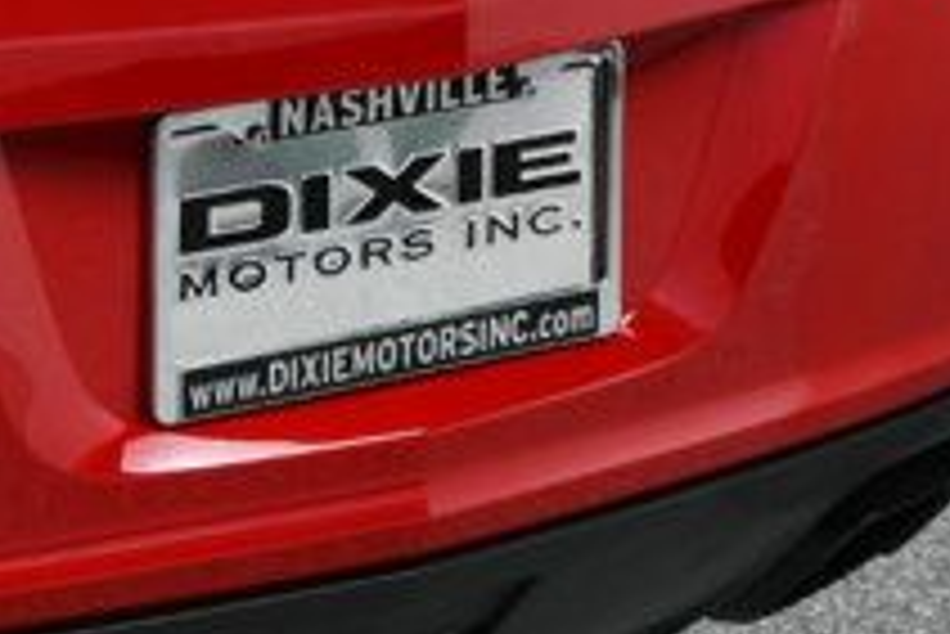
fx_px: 5123
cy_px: 49
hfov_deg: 9.9
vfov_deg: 7.1
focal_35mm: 194
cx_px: -941
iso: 100
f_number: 13
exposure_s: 1/160
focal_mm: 27
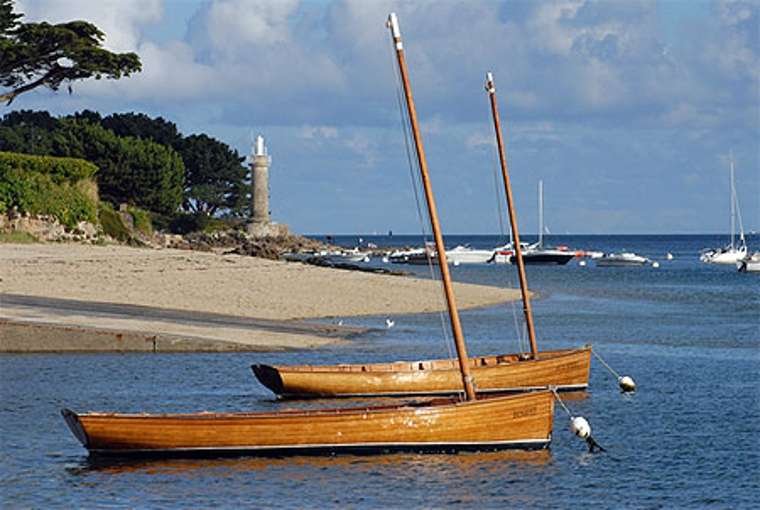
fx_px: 4125
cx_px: 380
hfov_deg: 10.5
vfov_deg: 7.1
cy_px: 255
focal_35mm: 195
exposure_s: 1/400
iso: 200
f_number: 11
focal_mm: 130
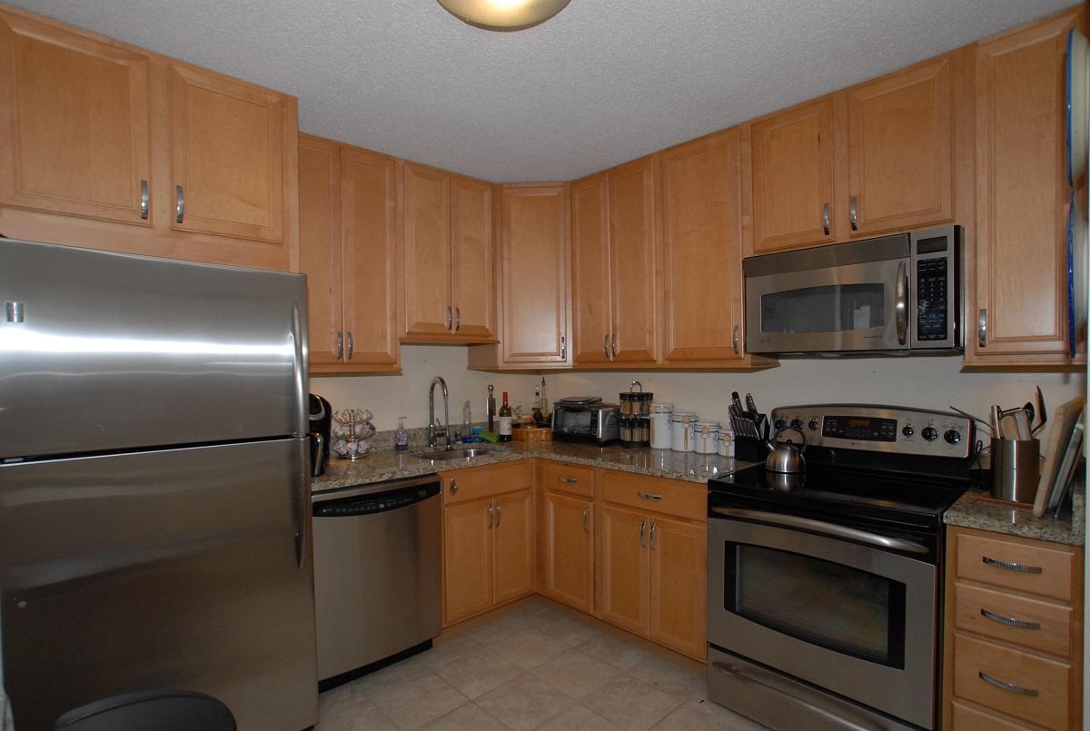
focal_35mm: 16
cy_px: 366
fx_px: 501
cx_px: 545
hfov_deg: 94.9
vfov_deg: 72.3
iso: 400
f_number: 5.6
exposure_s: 1/250
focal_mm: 11
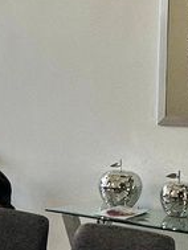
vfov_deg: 22.0
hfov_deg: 15.6
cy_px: 143
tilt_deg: -3.5
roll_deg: -0.9
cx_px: -77
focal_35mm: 89
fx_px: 644
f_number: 2.2
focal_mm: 2.22
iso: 100
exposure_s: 1/120
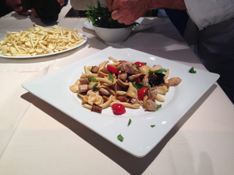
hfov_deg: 55.4
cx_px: 117
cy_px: 88
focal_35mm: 33
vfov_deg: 42.9
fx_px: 223
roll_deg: -0.2
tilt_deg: -31.1
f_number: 2.4
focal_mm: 4.12
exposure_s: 1/30
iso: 50
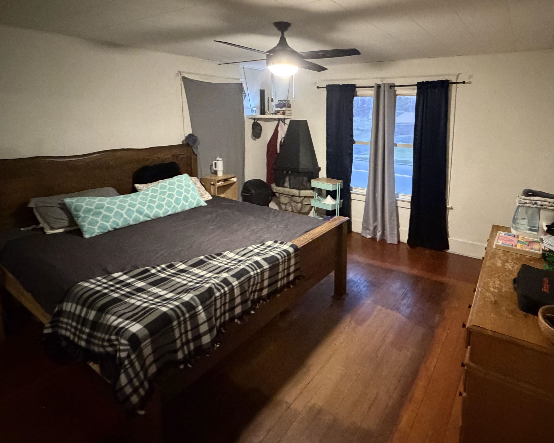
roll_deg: -0.9
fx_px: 328
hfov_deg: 79.3
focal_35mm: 20
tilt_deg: -8.9
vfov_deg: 66.8
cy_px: 160
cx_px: 337
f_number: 2.2
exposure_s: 1/40
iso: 1600
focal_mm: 2.22
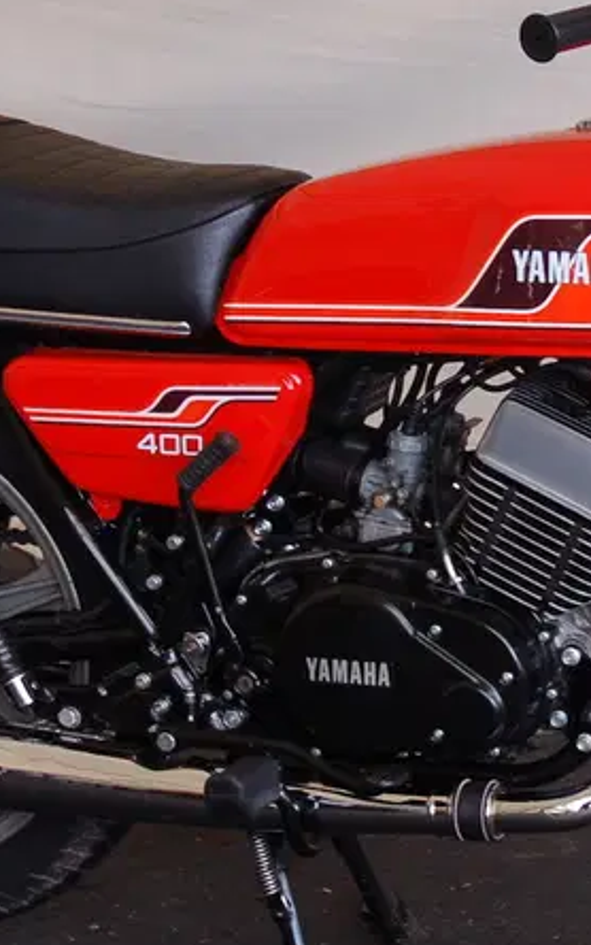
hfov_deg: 11.6
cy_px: 328
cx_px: 638
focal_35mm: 111
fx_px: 2866
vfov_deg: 18.7
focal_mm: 27
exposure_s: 1/60
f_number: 4
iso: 400
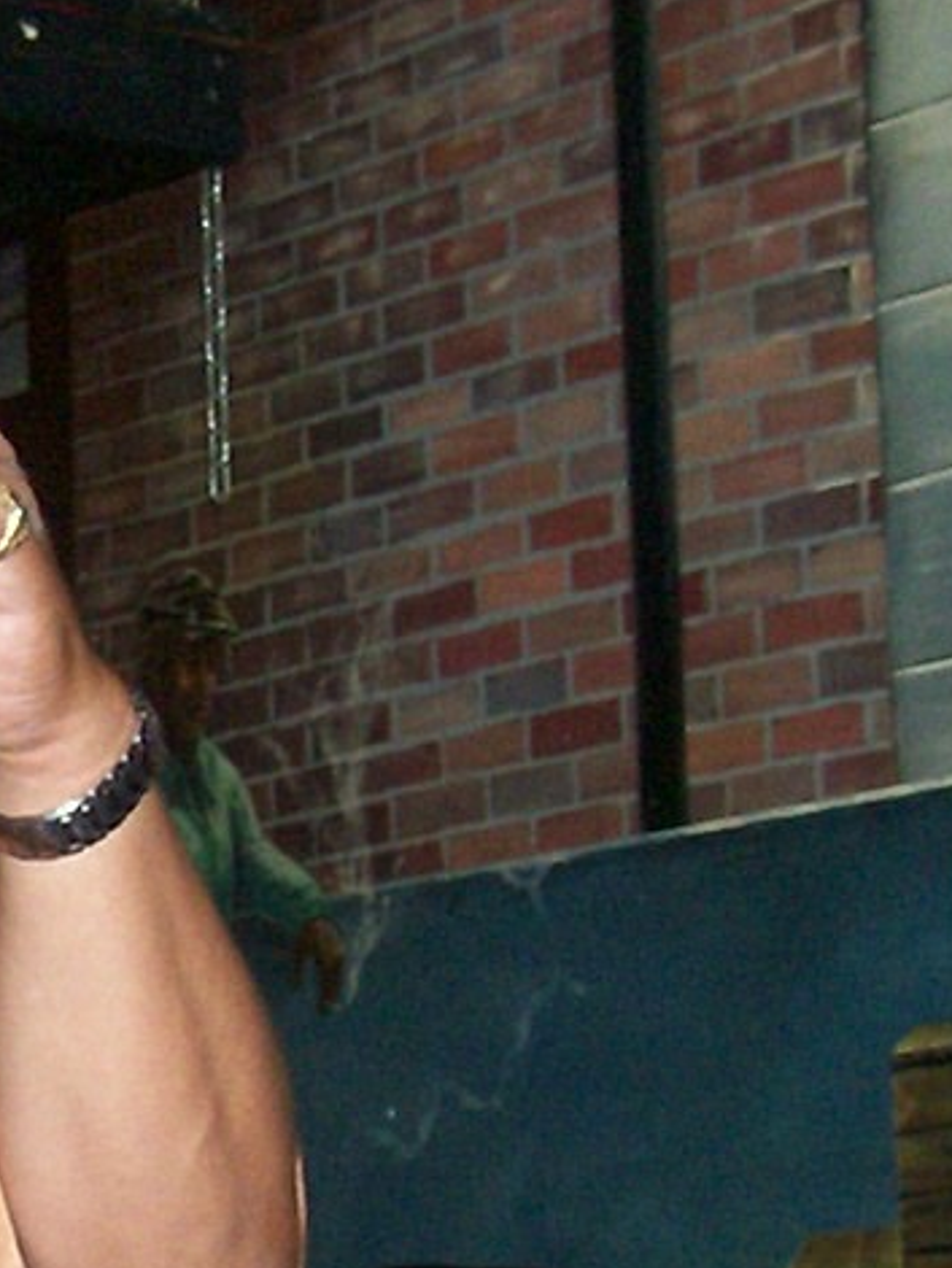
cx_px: -289
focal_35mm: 148
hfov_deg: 9.8
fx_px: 5422
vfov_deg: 13.3
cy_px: 939
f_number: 2.7
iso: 160
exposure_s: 1/64
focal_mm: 5.6
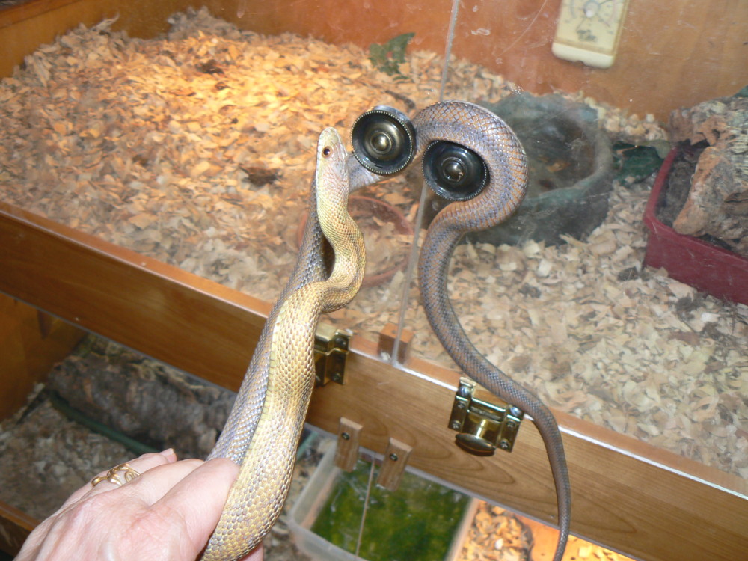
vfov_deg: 39.7
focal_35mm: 36
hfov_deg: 51.4
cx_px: 374
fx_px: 778
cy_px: 280
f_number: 2.8
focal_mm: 6
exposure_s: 1/30
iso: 100
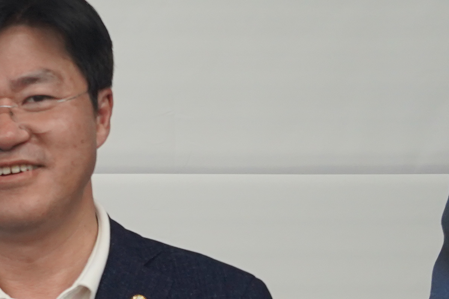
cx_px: -548
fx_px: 2944
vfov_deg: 5.8
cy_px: 433
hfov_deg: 8.2
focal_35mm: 236
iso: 1000
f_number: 4
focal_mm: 47
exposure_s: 1/160
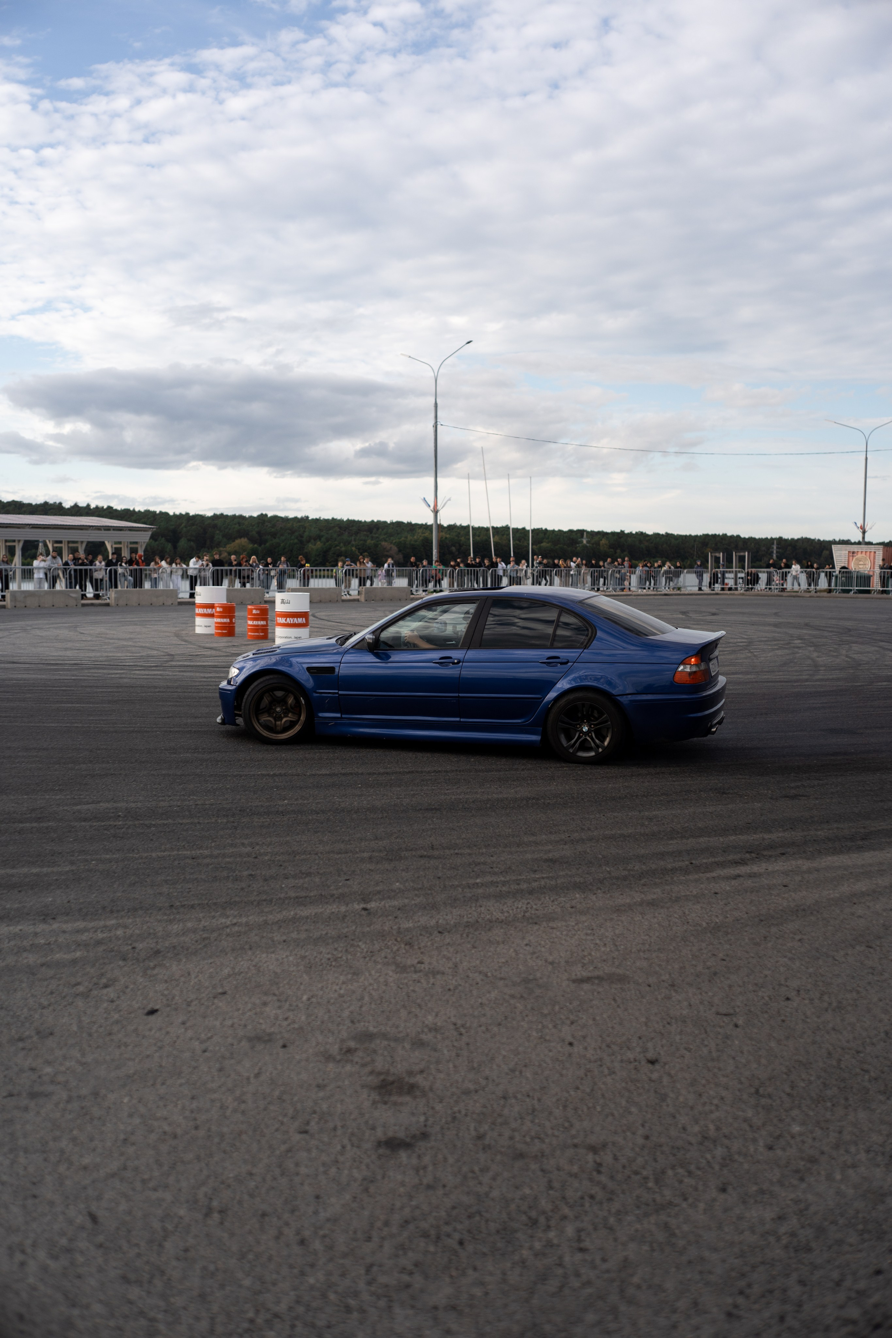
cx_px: 446
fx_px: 1301
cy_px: 669
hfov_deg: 37.9
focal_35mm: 35
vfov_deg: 54.4
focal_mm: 35
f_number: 2.2
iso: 100
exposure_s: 1/2000
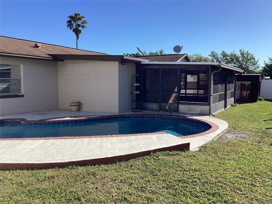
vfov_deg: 45.4
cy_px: 102
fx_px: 244
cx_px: 136
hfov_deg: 58.4
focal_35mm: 31
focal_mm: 3.3
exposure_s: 1/1431
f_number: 2.4
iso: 25
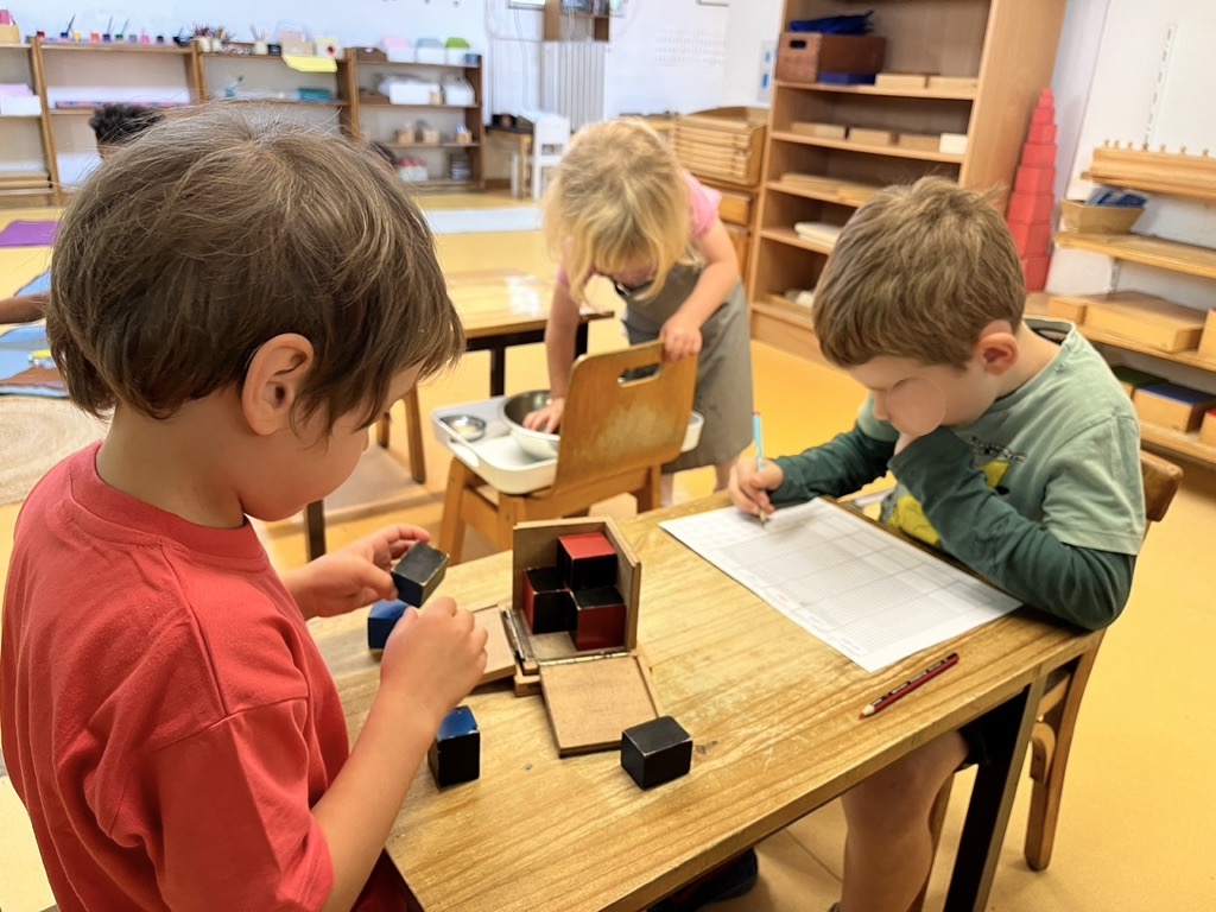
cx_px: 608
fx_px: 913
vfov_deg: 53.1
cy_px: 456
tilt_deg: -23.0
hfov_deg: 67.3
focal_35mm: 26
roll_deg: -2.8
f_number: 1.6
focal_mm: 5.1
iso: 125
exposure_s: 1/50
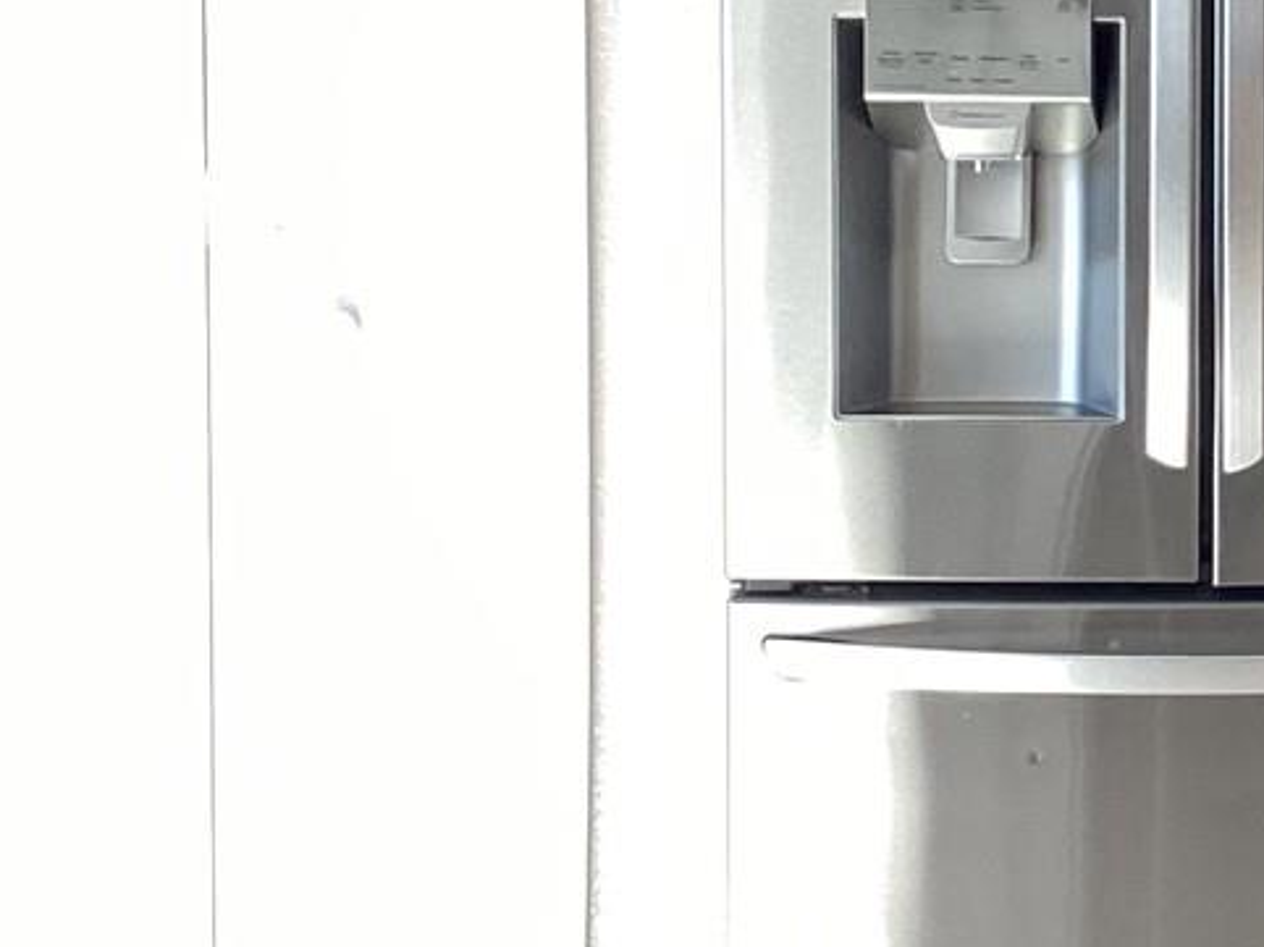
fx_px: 3759
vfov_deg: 14.3
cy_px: 181
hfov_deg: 18.2
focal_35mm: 103
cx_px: 1503
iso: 100
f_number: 2.4
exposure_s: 1/60
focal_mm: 3.3
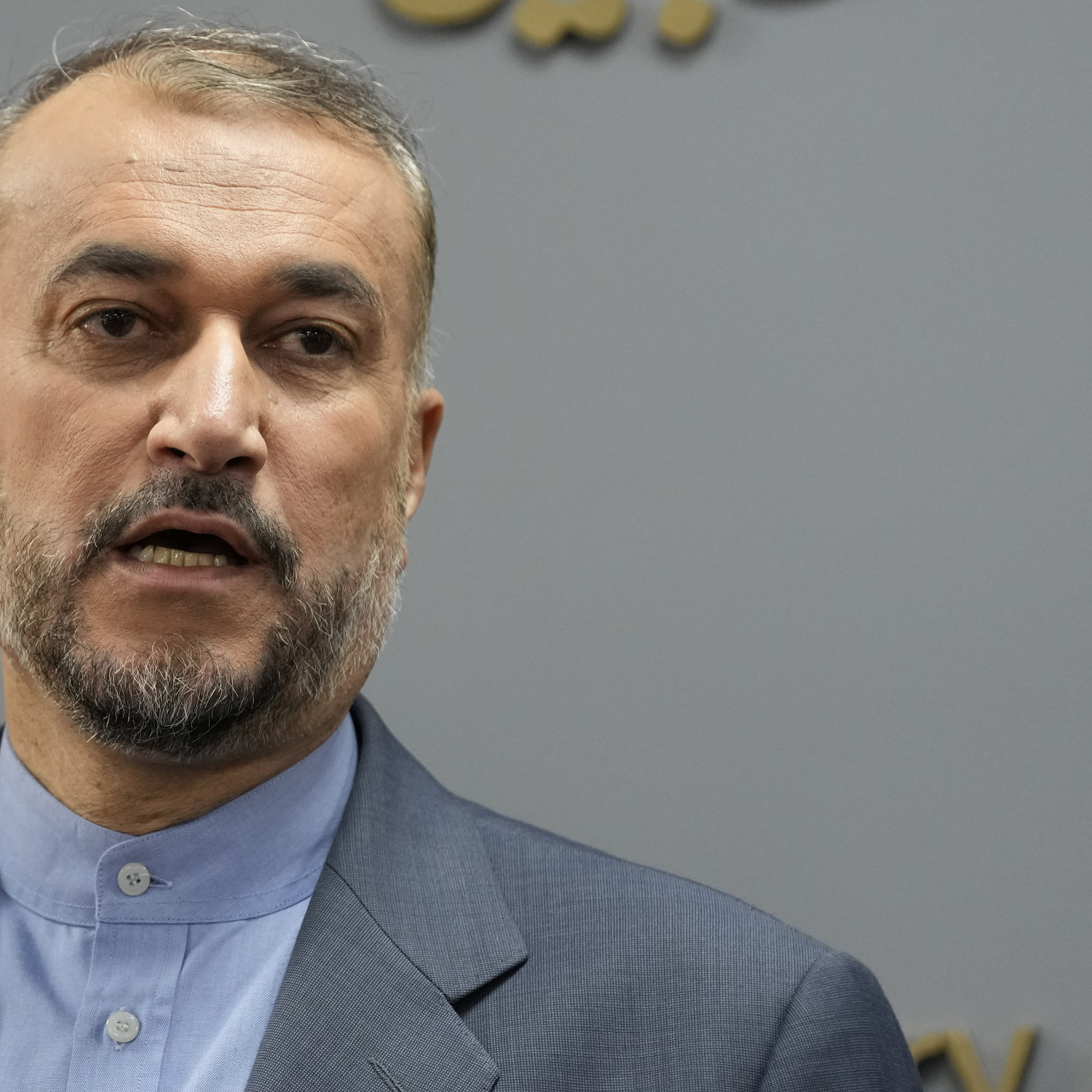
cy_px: 548
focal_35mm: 238
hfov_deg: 7.3
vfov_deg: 7.4
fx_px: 8494
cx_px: 290
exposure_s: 1/320
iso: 2500
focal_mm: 186
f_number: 4.5
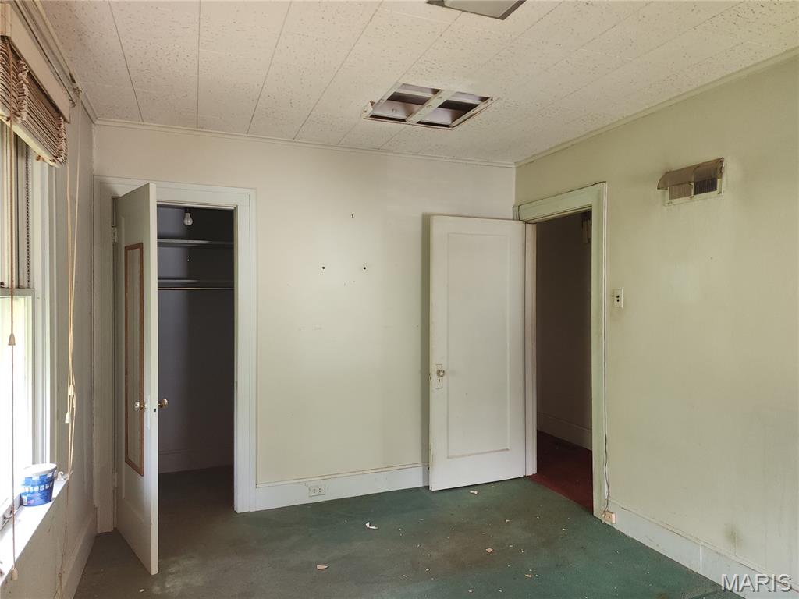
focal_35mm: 23
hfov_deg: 73.9
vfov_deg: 58.9
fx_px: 531
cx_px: 400
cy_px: 300
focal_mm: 6.4
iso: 100
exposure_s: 1/24
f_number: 1.8
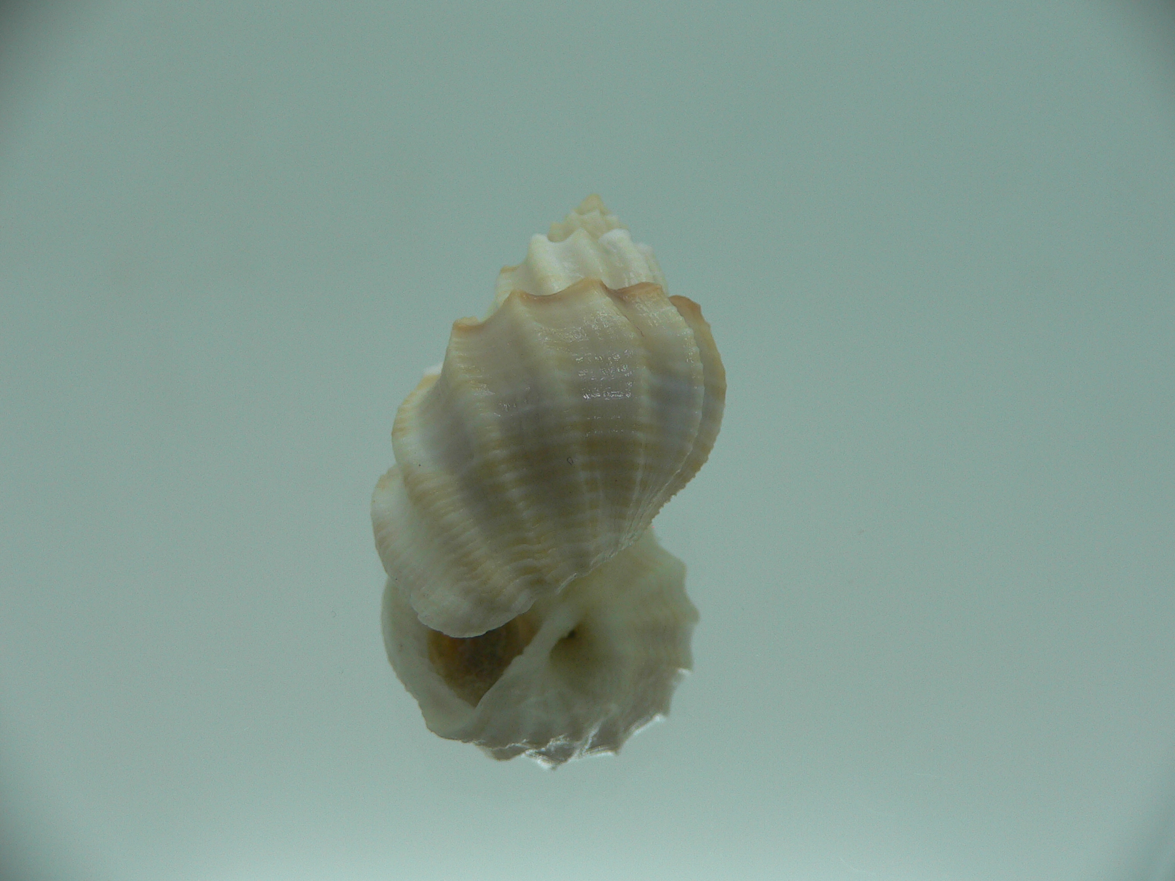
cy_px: 440
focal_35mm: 35
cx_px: 588
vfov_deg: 40.7
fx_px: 1188
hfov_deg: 52.6
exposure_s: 1/60
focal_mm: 4.6
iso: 80
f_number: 2.8
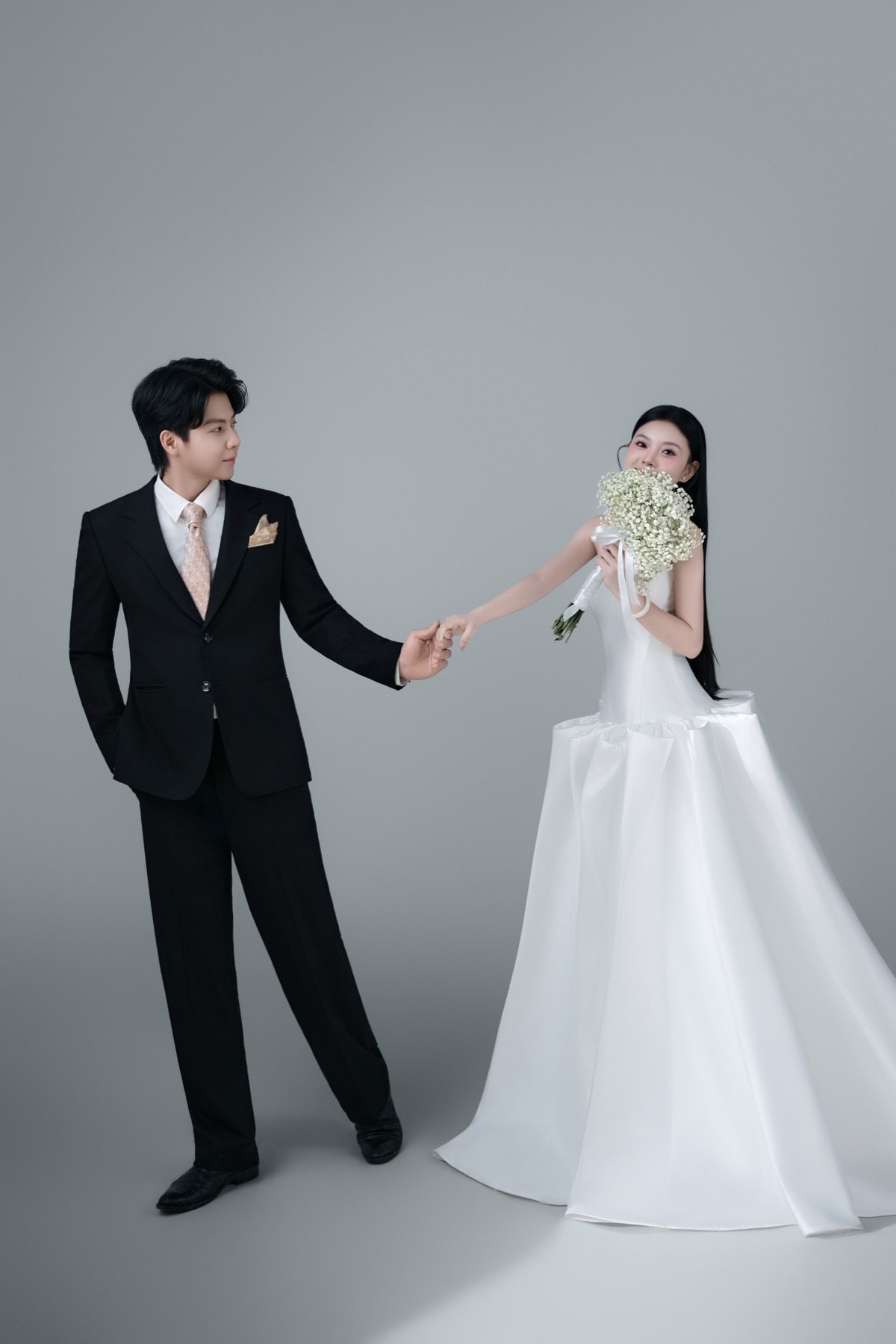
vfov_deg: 47.3
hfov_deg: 32.6
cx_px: 448
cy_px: 672
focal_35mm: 41
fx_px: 1534
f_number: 4
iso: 160
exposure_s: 1/160
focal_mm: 41.1
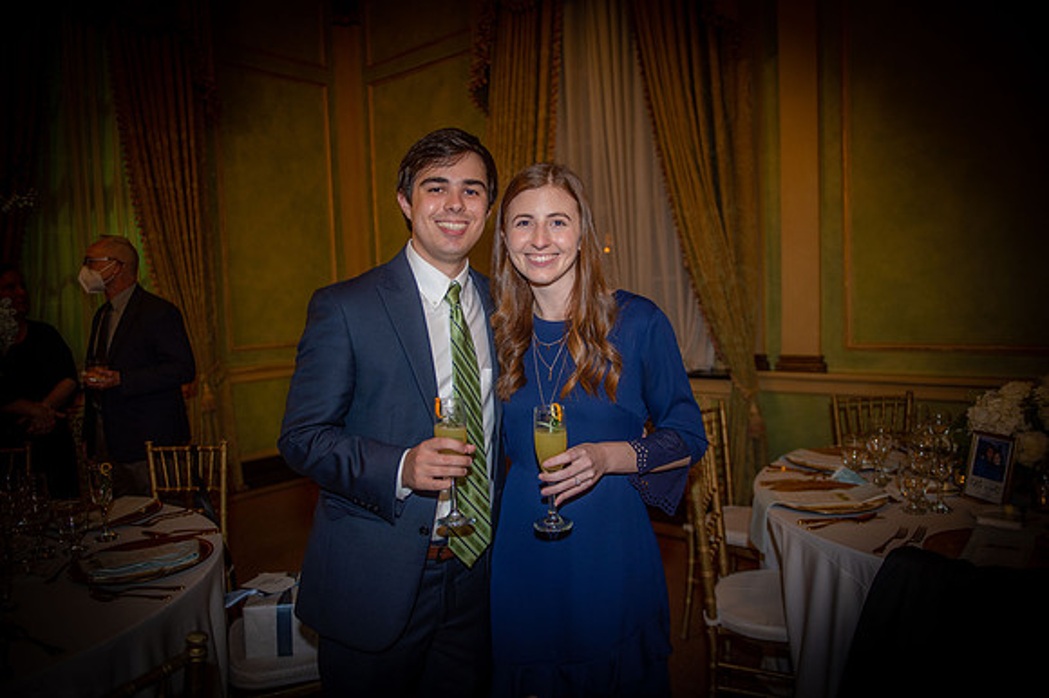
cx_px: 524
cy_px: 349
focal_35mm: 24
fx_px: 699
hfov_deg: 73.8
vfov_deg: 53.1
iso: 1250
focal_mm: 24
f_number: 2.8
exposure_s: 1/100
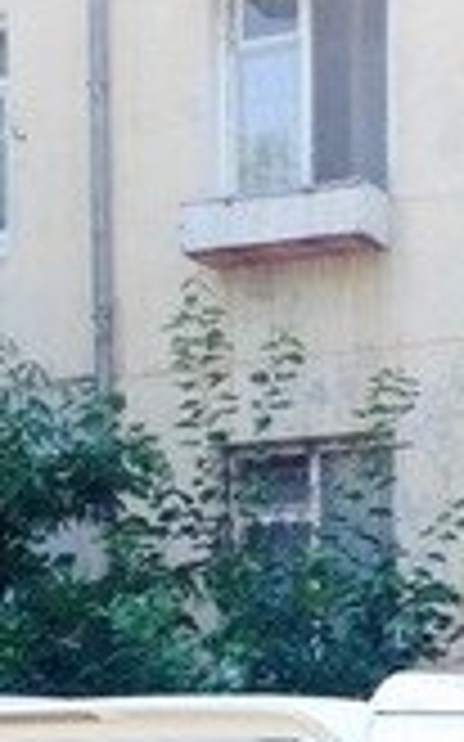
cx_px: 401
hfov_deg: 11.7
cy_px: 1016
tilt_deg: -3.6
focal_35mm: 111
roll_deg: +0.9
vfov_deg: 17.4
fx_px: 2248
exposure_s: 1/643
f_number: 2.4
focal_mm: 4.28
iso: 50
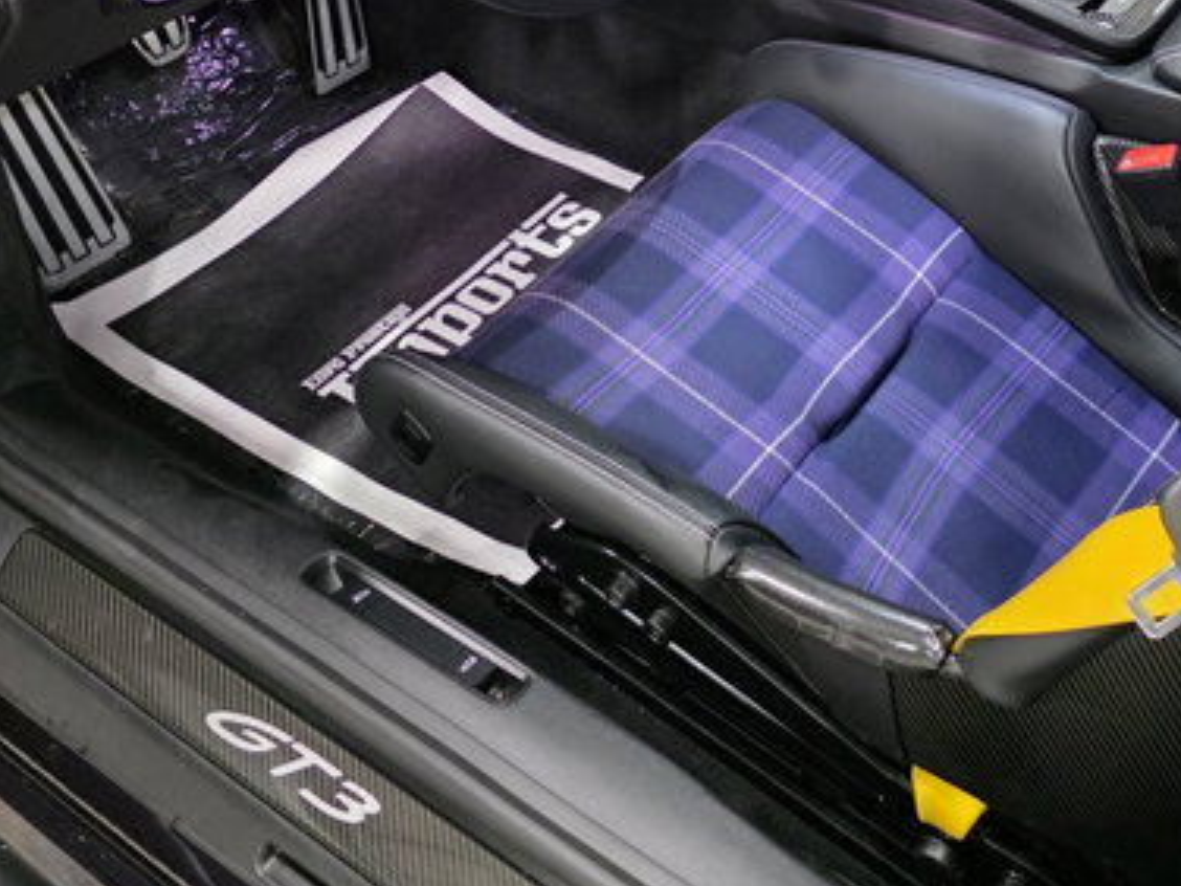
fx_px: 1604
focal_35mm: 47
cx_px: 851
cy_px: 13
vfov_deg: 29.0
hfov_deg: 39.6
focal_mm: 6.3
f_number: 1.7
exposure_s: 1/120
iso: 2000
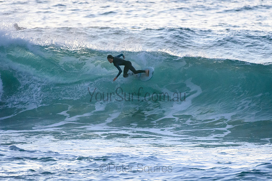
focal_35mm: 750
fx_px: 5668
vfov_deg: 1.8
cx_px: 136
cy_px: 90
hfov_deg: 2.7
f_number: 5.6
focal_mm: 500
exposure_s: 1/1000
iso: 3600
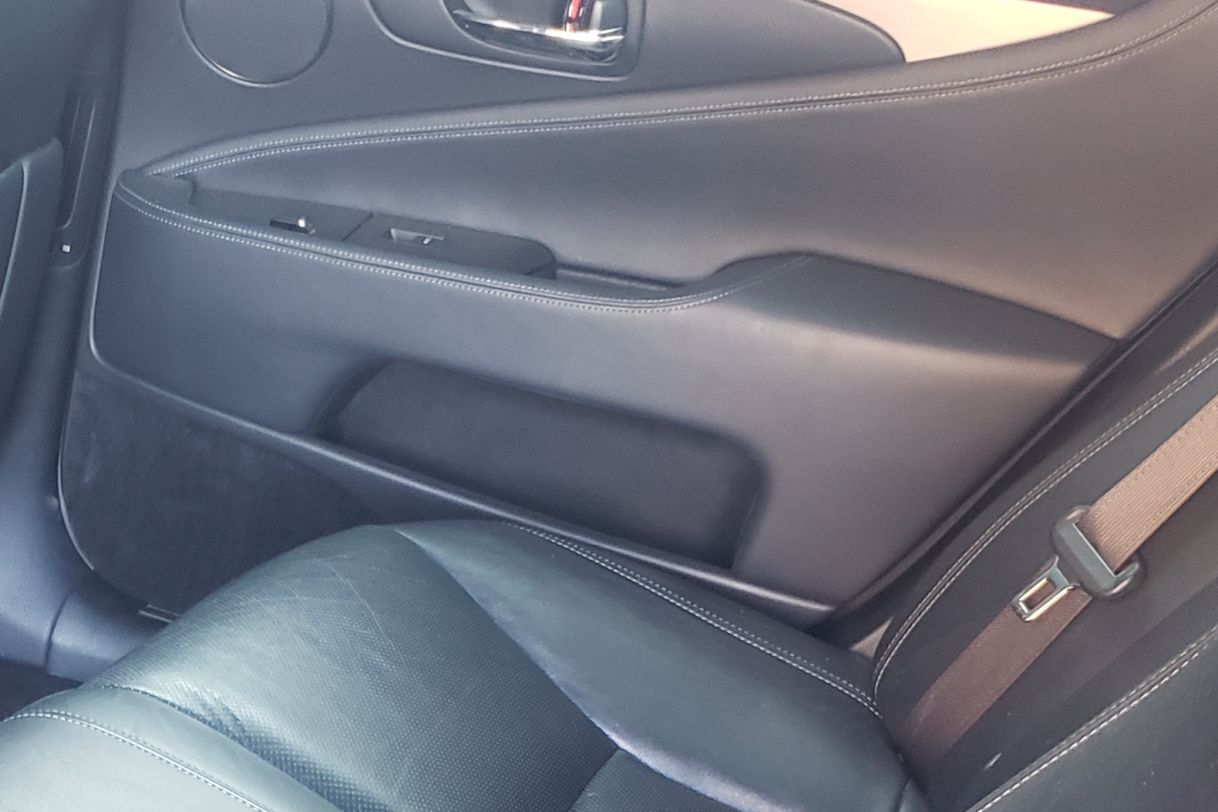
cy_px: 972
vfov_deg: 18.7
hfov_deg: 27.7
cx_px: 33
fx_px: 2334
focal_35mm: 69
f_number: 1.5
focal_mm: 4.3
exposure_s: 1/30
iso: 250
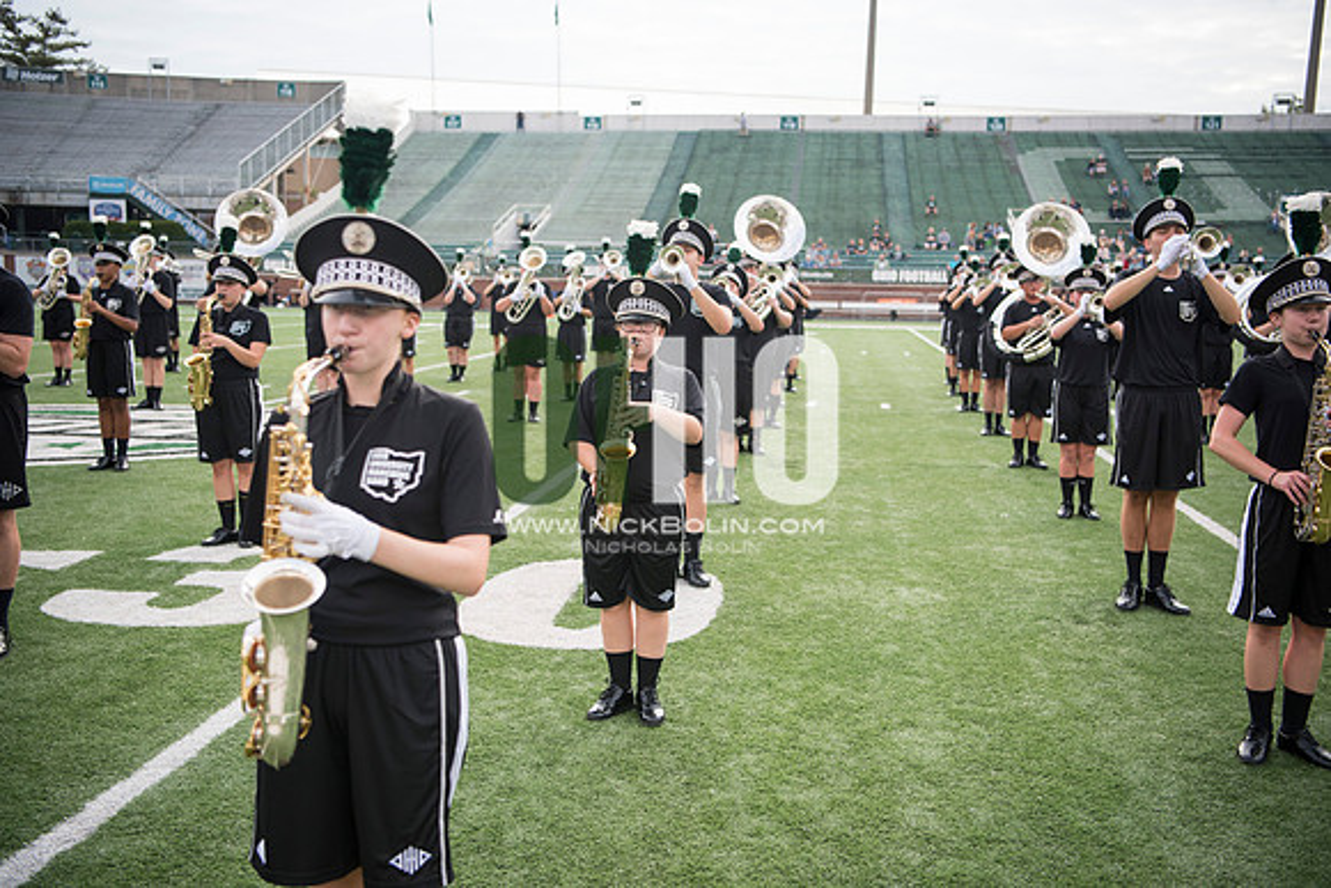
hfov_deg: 50.7
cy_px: 444
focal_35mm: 38
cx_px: 666
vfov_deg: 35.1
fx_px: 1405
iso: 400
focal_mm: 38
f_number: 2.8
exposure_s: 1/2000
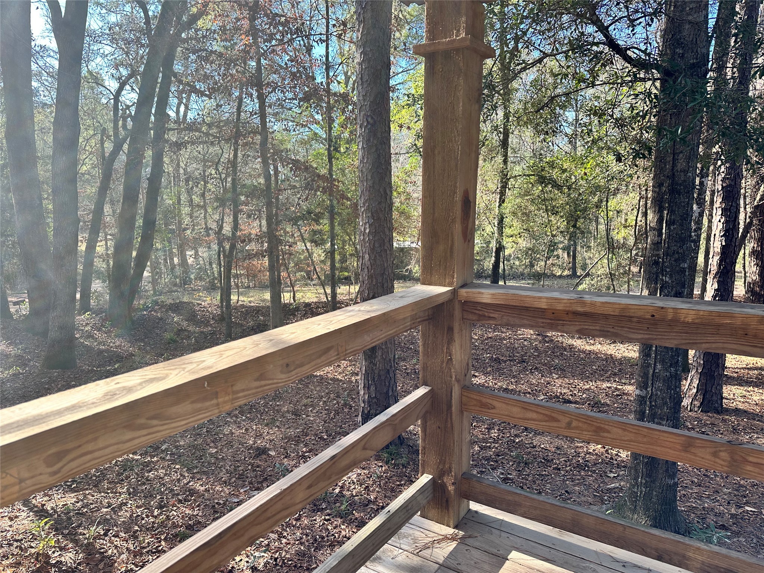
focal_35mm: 24
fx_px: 530
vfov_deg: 56.8
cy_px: 286
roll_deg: -0.4
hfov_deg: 71.6
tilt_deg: -8.9
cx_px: 382
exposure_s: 1/460
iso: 80
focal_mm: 6.86
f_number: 1.78
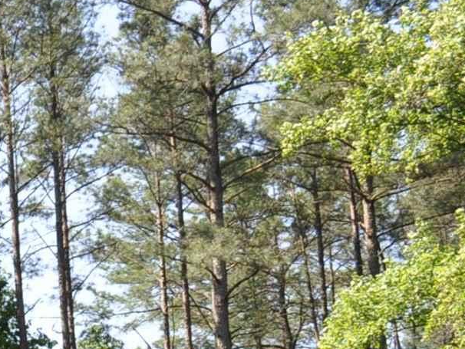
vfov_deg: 9.7
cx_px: -622
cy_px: 614
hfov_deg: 11.4
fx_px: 1962
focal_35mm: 146
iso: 400
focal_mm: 20
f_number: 10
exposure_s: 1/200
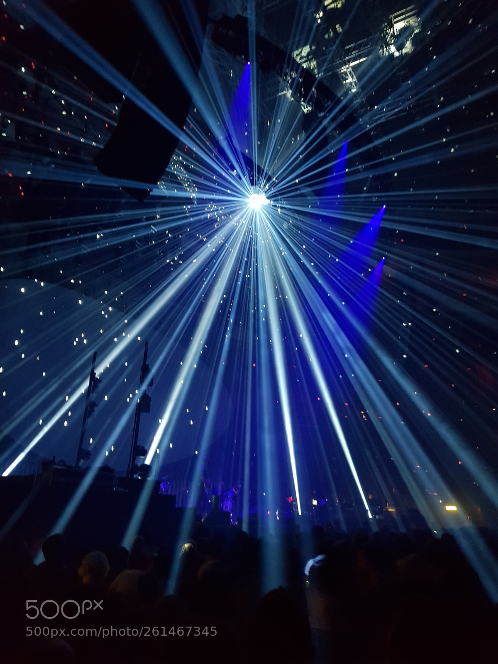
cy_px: 332
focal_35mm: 26
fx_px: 499
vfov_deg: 67.3
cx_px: 249
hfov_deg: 53.1
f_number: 1.7
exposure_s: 1/10
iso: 500
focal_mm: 4.2
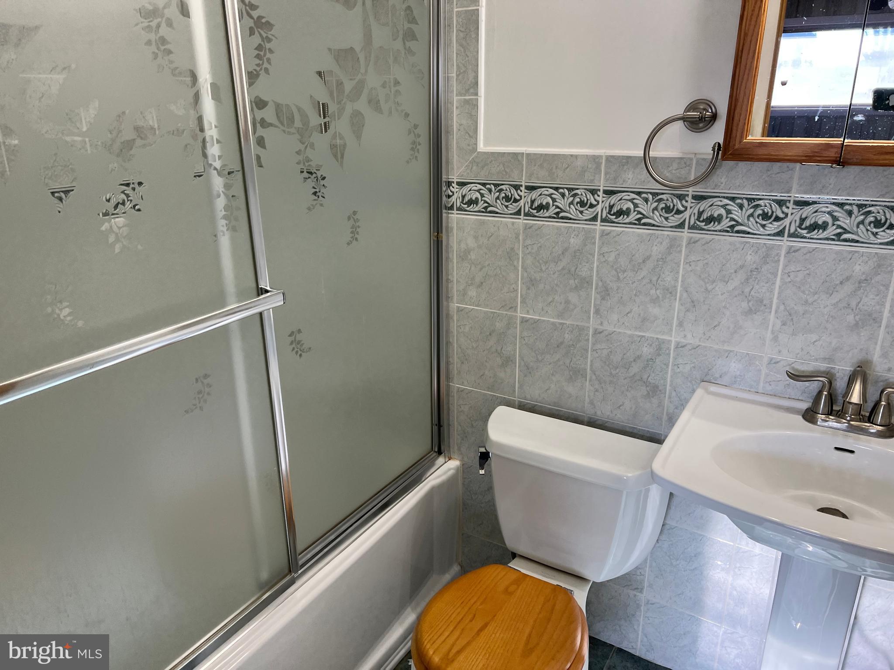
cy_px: 335
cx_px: 447
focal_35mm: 26
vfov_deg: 53.1
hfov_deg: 67.3
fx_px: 671
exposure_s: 1/120
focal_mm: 5.7
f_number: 1.5
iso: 80
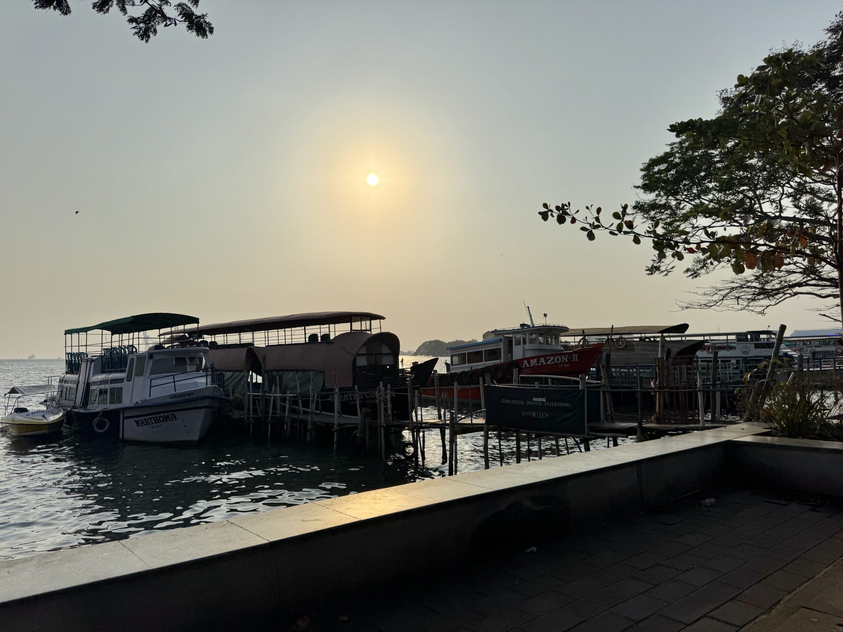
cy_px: 316
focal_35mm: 24
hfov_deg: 71.6
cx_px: 422
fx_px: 584
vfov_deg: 56.8
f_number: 1.78
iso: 64
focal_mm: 6.76
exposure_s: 1/20000
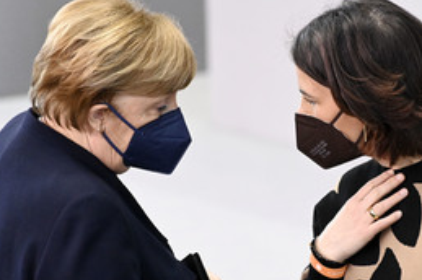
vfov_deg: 1.6
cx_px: 252
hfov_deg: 2.4
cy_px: 164
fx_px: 10209
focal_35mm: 872
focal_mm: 500
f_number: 5.6
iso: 8000
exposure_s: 1/320
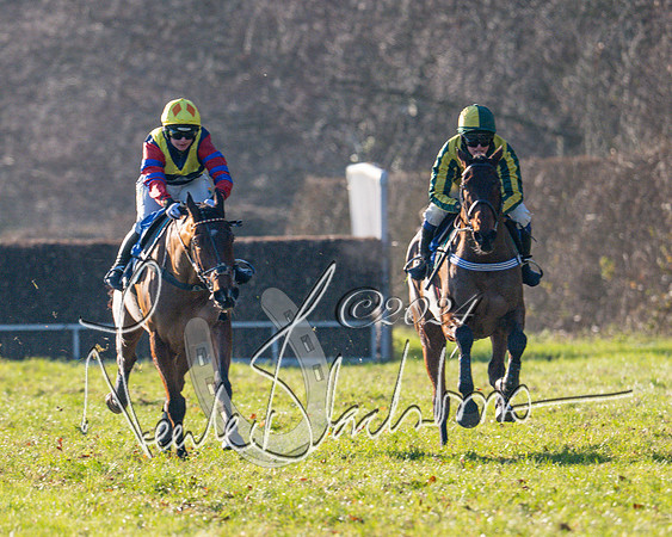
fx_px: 15889
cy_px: 284
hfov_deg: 2.4
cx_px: 401
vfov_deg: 1.9
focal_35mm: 799
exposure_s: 1/2000
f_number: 5
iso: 400
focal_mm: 400
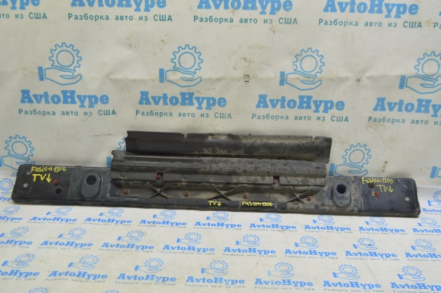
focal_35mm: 36
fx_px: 441
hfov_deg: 53.2
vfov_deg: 36.8
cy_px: 146
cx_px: 220
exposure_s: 1/20
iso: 400
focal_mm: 24
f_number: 5.6
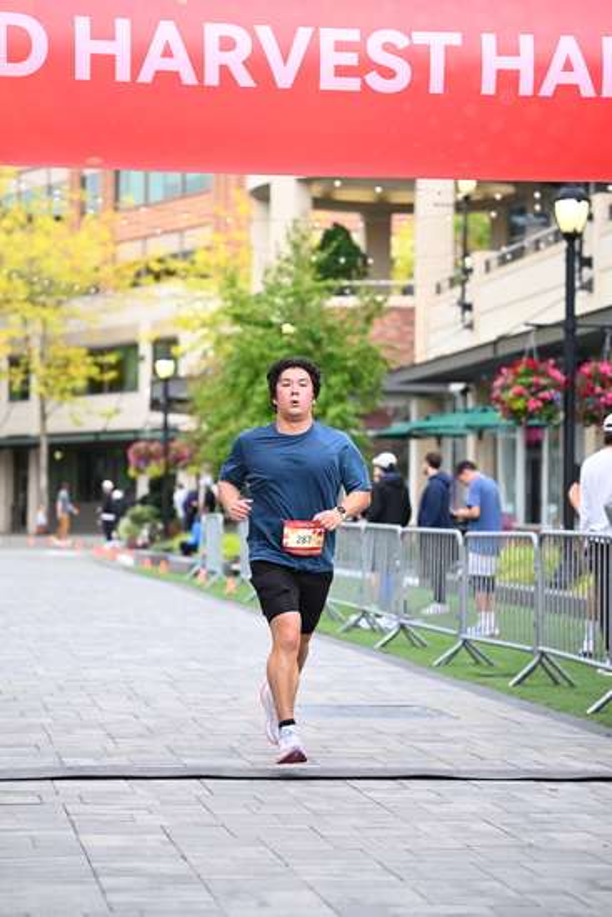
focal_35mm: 92
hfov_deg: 14.9
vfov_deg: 22.1
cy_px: 458
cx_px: 306
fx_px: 2344
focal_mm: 92
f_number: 2.8
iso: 640
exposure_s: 1/1250
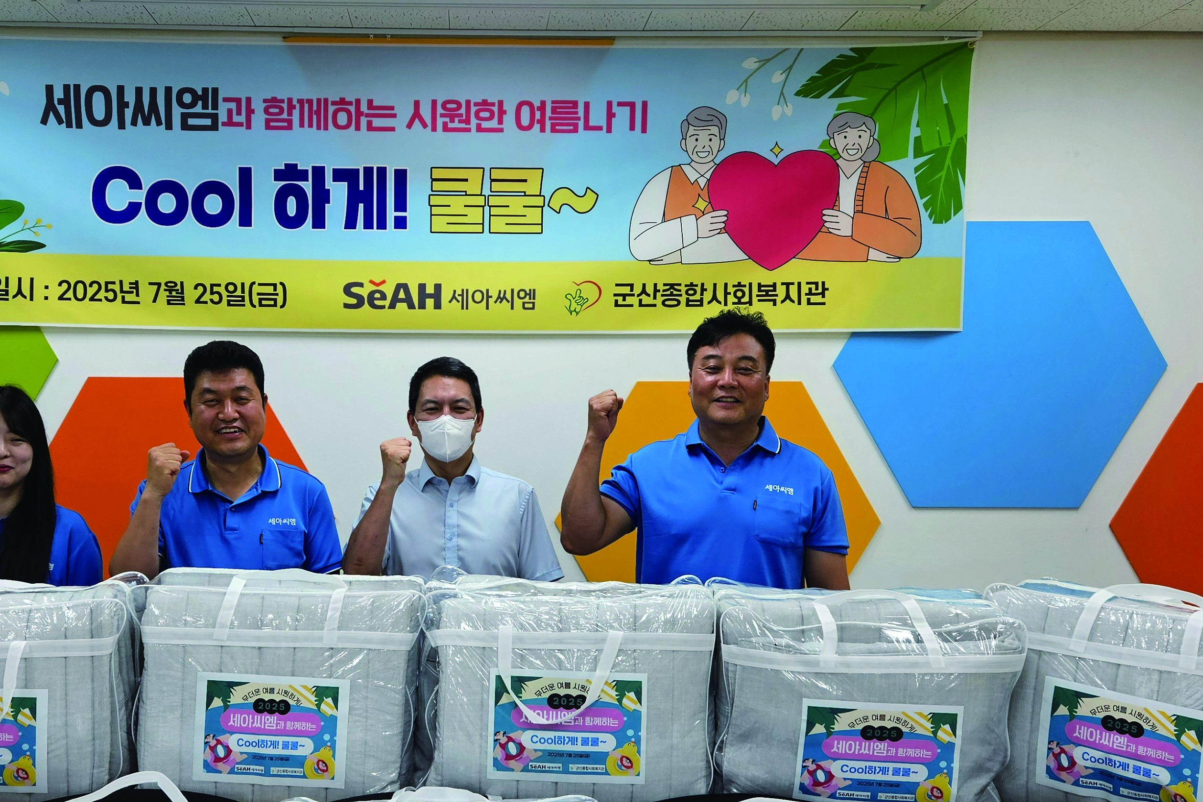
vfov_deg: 35.0
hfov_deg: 50.3
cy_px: 440
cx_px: 466
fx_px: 1270
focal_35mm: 38
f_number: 1.8
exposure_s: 1/120
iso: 40
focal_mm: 5.4
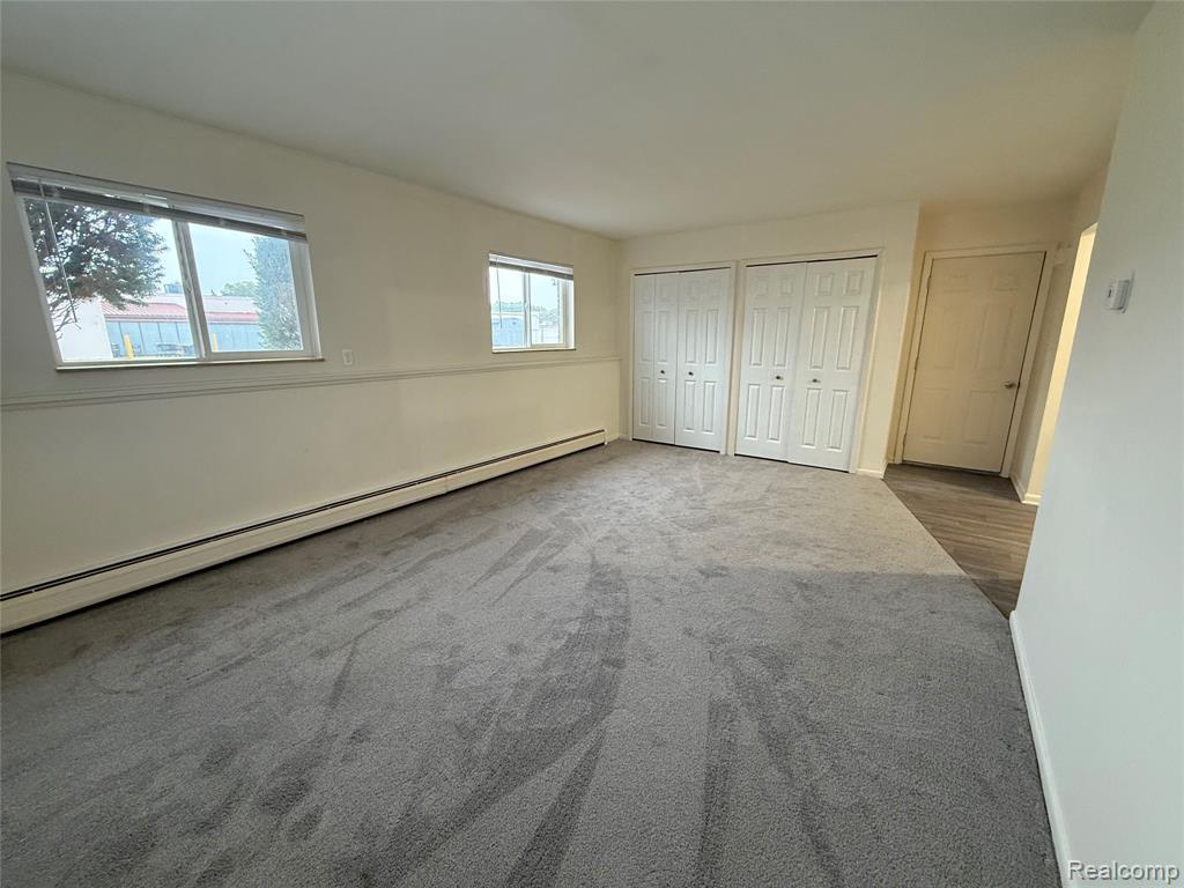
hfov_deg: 102.1
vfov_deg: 85.7
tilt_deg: -13.0
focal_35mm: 14
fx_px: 479
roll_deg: +0.1
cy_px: 444
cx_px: 592
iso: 400
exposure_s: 1/60
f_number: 2.2
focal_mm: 2.22
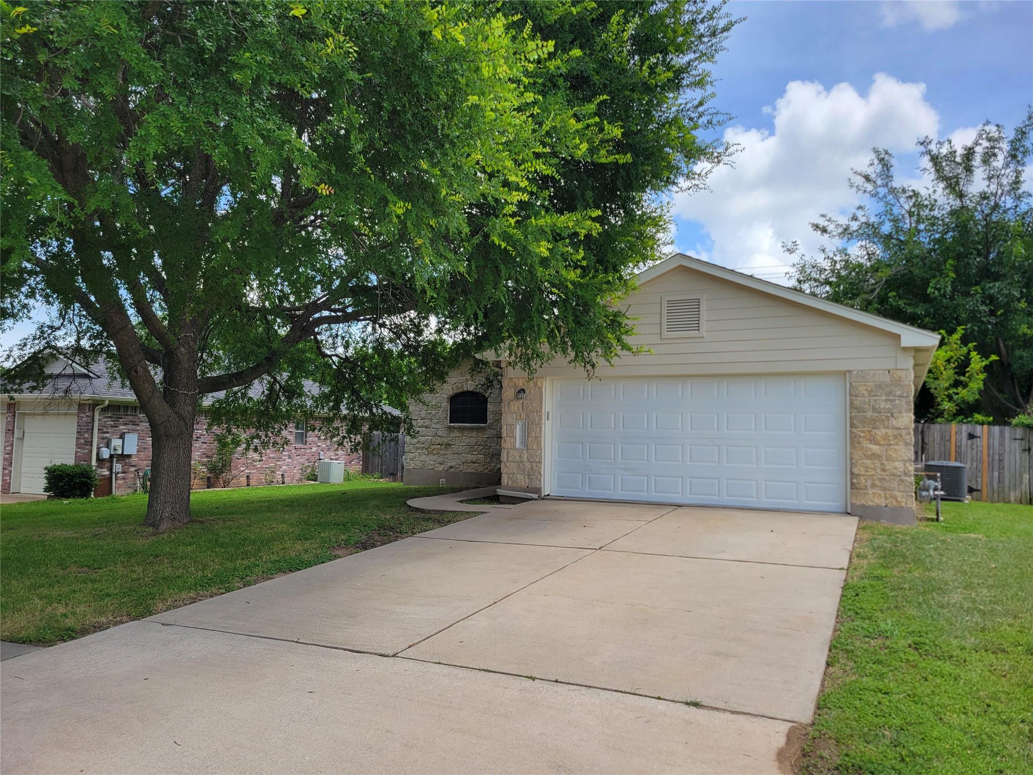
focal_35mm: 26
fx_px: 776
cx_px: 516
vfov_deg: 53.1
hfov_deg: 67.3
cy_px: 388
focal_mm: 5.4
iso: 40
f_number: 1.8
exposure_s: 1/1681
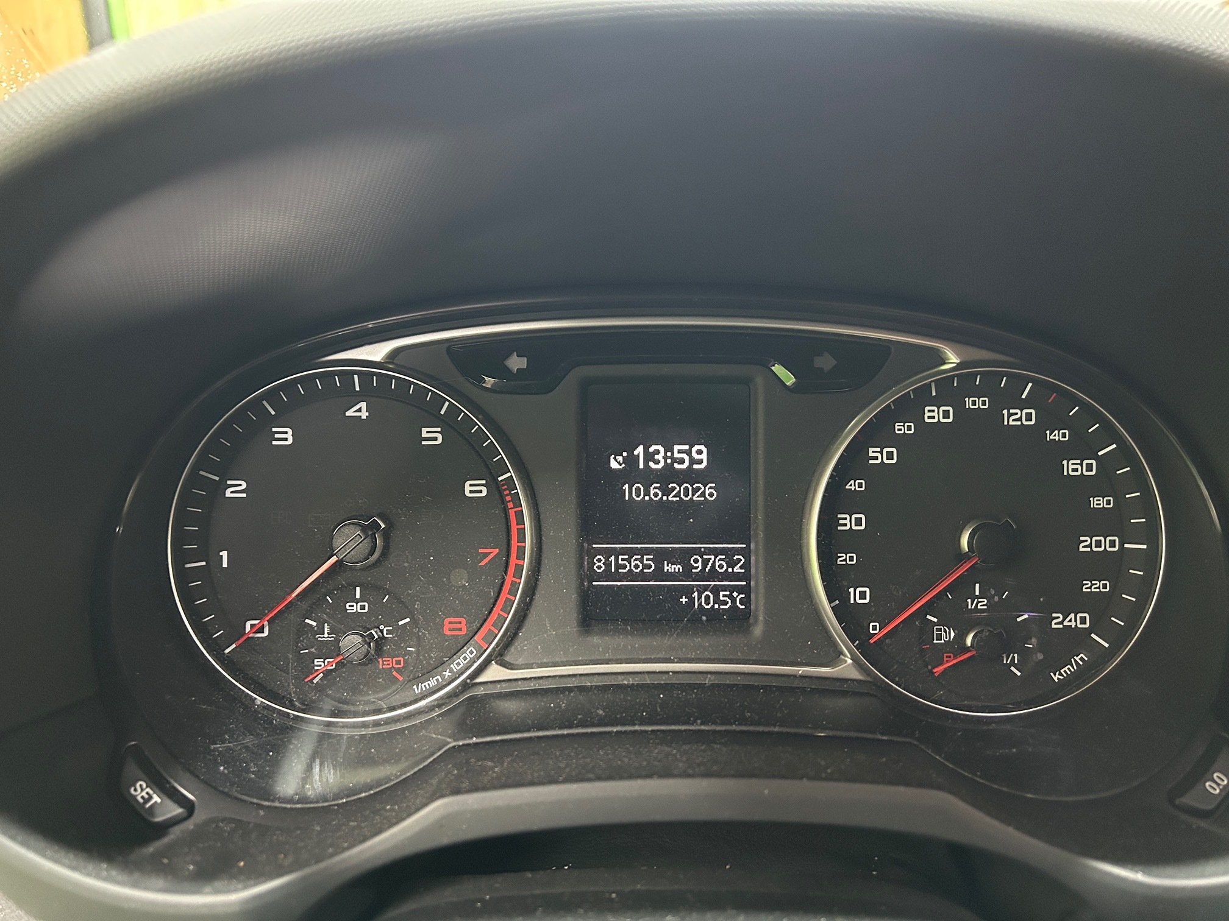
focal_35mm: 26
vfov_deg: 53.1
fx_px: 923
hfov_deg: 67.3
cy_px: 460
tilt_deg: -20.9
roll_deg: -0.1
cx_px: 614
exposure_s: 1/36
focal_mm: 5.7
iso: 640
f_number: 1.5
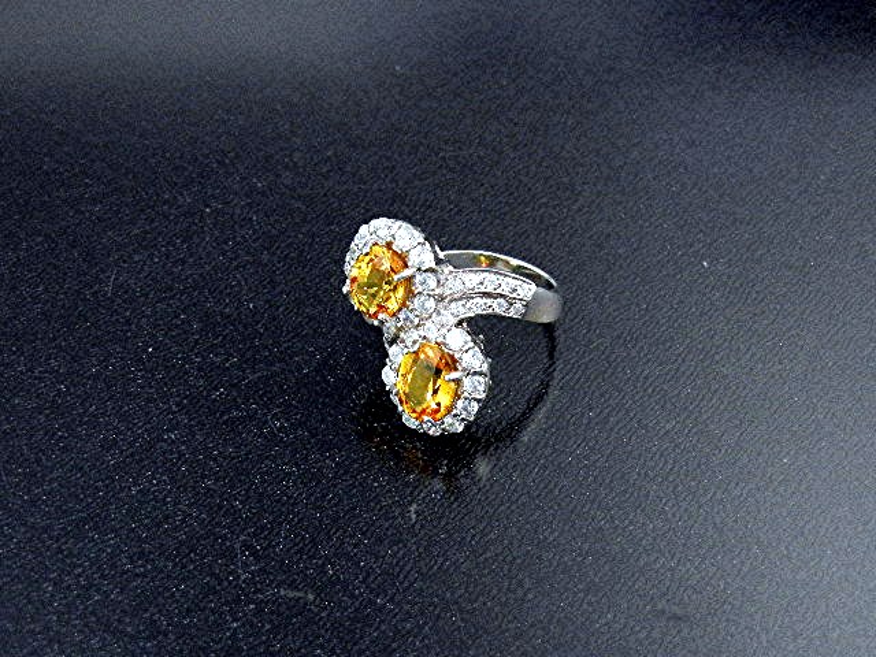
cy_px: 328
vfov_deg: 24.8
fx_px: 1493
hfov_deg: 32.7
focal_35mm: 59
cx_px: 438
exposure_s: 1/30
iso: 800
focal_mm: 10.6
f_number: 8
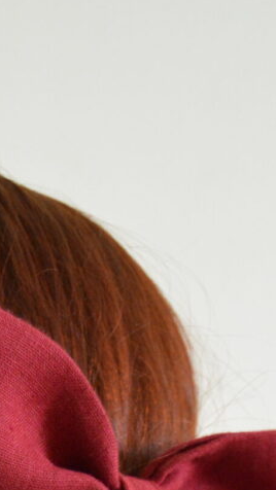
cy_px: 769
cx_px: -32
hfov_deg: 9.3
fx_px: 1677
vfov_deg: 15.2
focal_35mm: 129
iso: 1600
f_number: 4
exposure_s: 1/60
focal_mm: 26
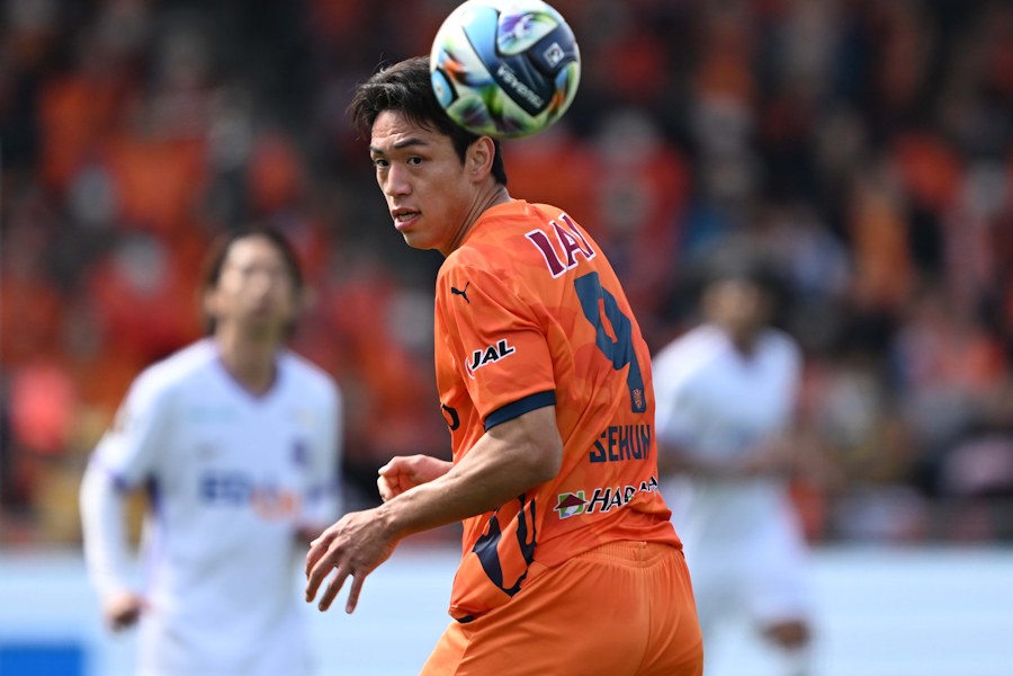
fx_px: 15757
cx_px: 506
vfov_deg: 2.5
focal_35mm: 560
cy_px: 338
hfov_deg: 3.7
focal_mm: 560
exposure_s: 1/2000
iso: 400
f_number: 4
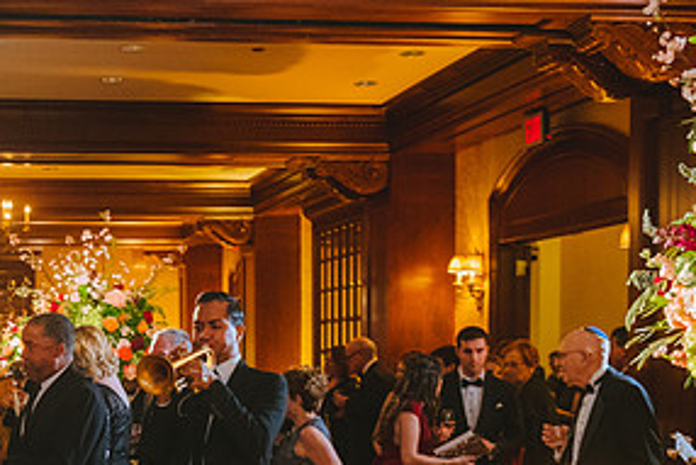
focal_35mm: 69
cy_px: 413
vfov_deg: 19.4
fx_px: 1335
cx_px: 44
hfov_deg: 27.9
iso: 2000
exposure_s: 1/60
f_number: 3.5
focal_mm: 34
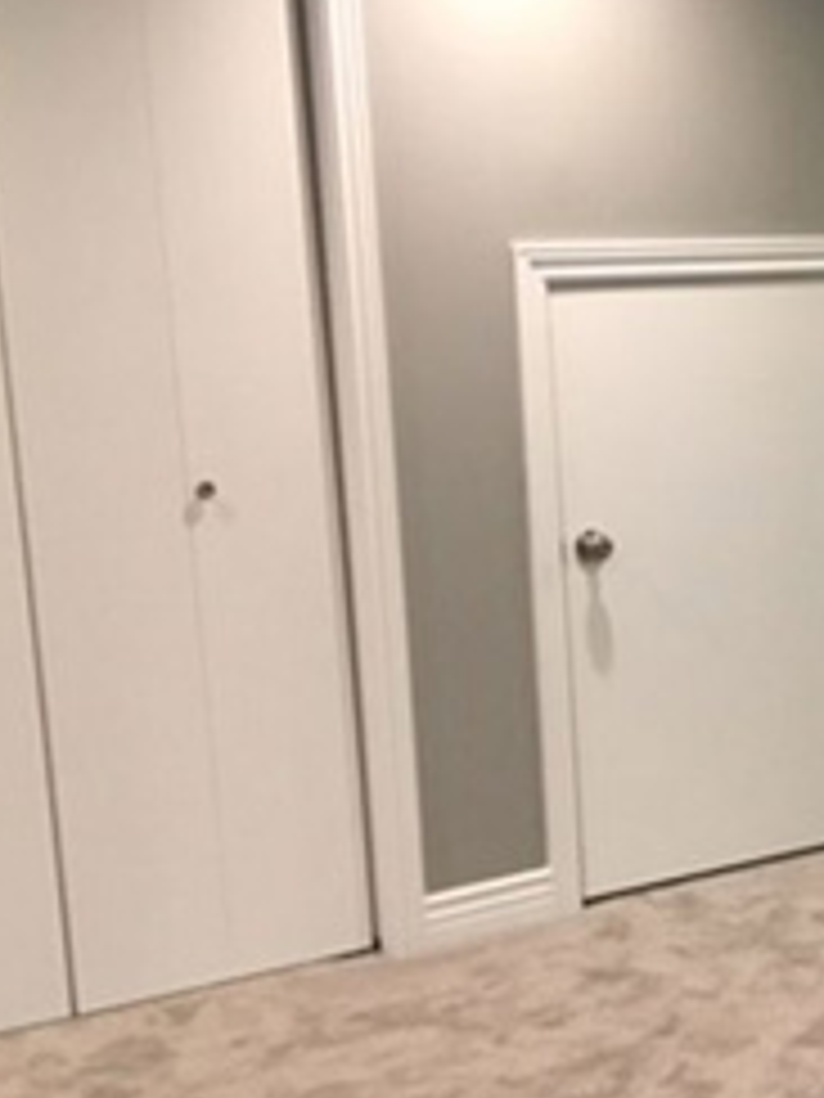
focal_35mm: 76
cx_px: 1054
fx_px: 2412
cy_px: 734
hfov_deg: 18.2
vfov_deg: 25.5
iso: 200
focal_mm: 4.15
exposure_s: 1/30
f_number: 2.2
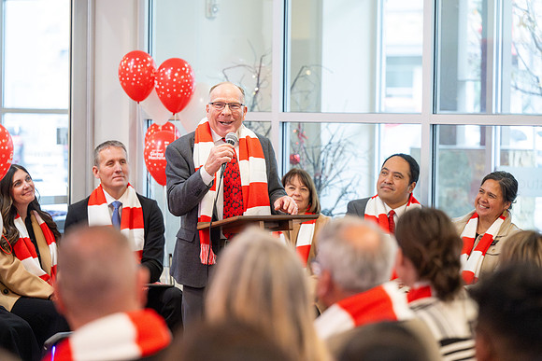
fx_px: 1732
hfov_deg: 17.8
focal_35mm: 115
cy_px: 180
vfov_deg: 11.9
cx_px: 271
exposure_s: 1/400
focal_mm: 115
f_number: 2.8
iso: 8000
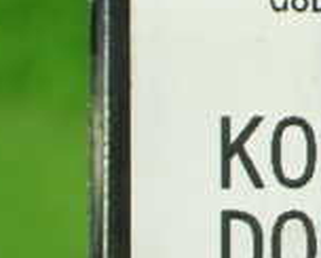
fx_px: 1503
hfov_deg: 11.7
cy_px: 61
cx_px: 467
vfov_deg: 9.8
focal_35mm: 158
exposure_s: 1/40
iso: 1000
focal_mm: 7.31
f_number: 2.8
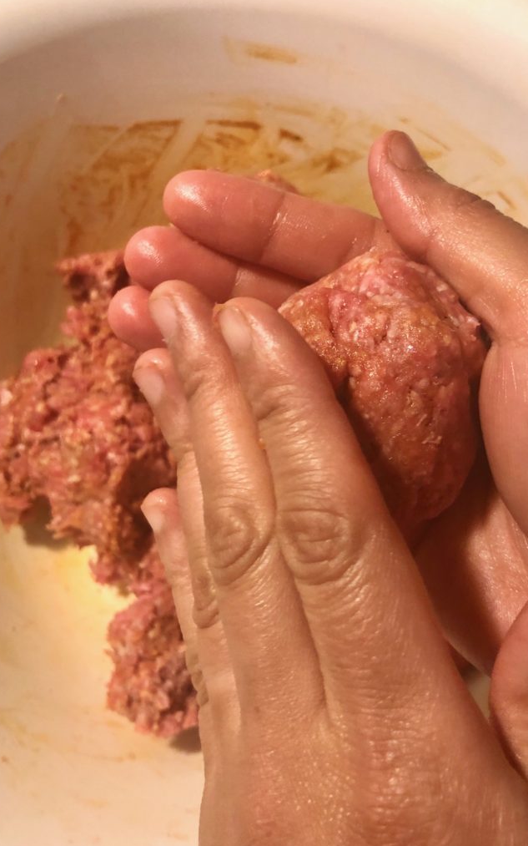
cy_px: 423
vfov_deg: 62.9
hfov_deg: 41.8
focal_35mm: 30
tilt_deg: -74.8
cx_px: 294
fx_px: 691
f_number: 1.8
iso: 64
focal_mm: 3.99
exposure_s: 1/15
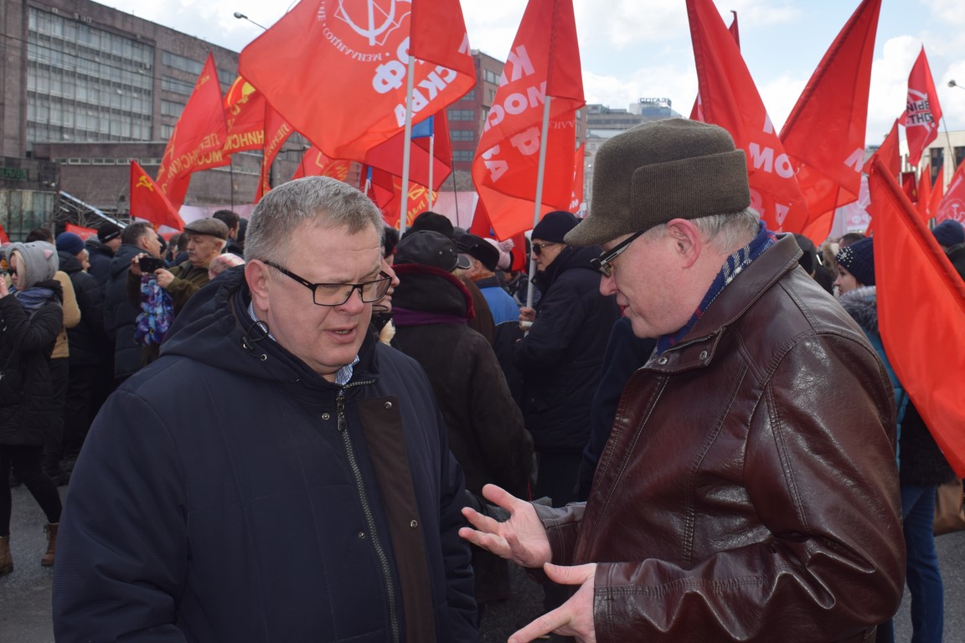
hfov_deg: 53.1
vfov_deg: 36.9
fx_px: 965
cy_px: 322
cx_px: 482
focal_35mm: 36
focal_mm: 24
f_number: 9
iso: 100
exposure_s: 1/200
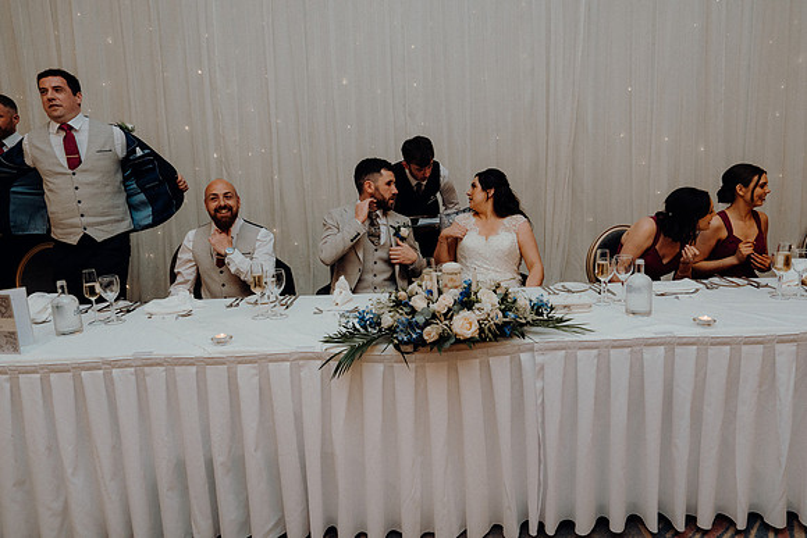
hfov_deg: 73.7
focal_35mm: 24
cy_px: 269
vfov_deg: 53.2
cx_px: 404
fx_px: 538
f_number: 3.5
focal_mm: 24
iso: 2500
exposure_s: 1/160
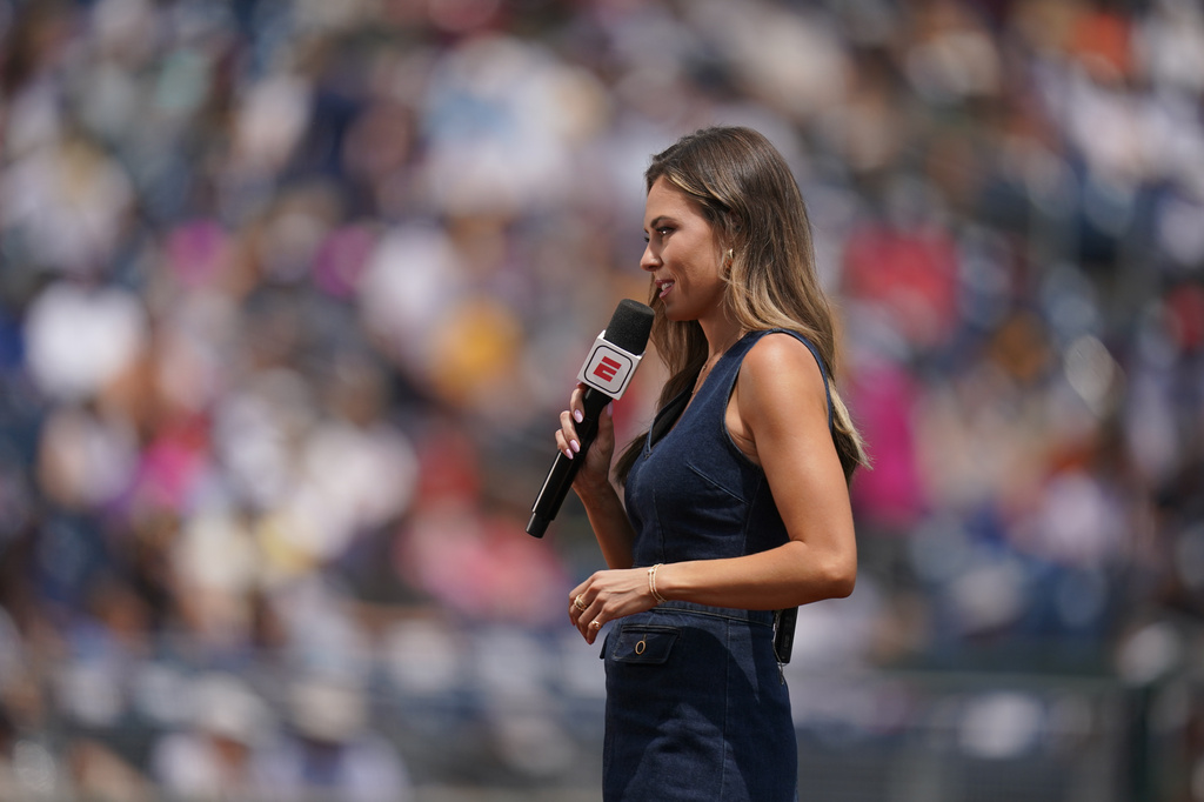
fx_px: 13373
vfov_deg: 3.4
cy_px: 401
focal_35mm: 400
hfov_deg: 5.2
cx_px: 602
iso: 400
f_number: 2.8
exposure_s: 1/6400
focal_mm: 400
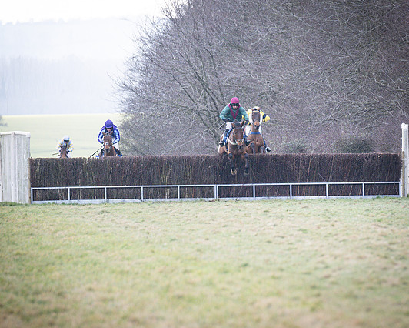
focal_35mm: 484
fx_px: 5861
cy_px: 225
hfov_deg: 4.0
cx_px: 349
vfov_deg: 3.2
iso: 400
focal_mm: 195
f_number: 2.8
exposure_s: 1/1600
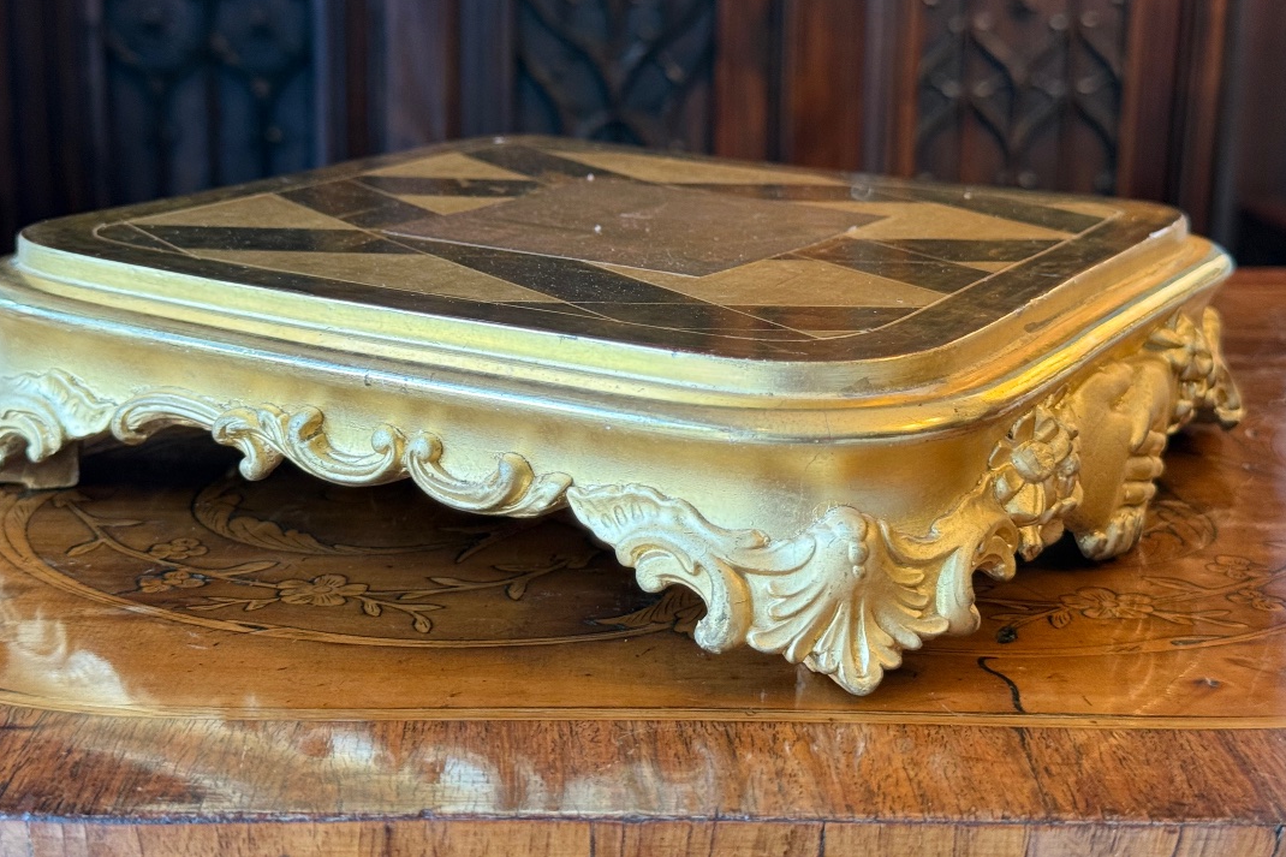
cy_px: 319
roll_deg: -0.7
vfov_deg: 24.1
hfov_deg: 35.6
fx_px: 2000
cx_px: 605
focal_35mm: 56
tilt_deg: -12.2
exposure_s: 1/50
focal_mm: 6.76
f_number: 1.78
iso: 125
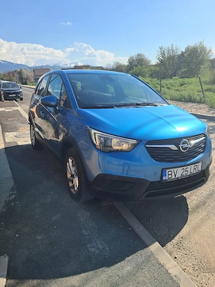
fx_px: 224
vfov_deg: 65.3
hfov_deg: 51.4
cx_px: 108
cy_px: 144
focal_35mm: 27
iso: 50
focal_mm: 4
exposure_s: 1/833
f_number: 1.8
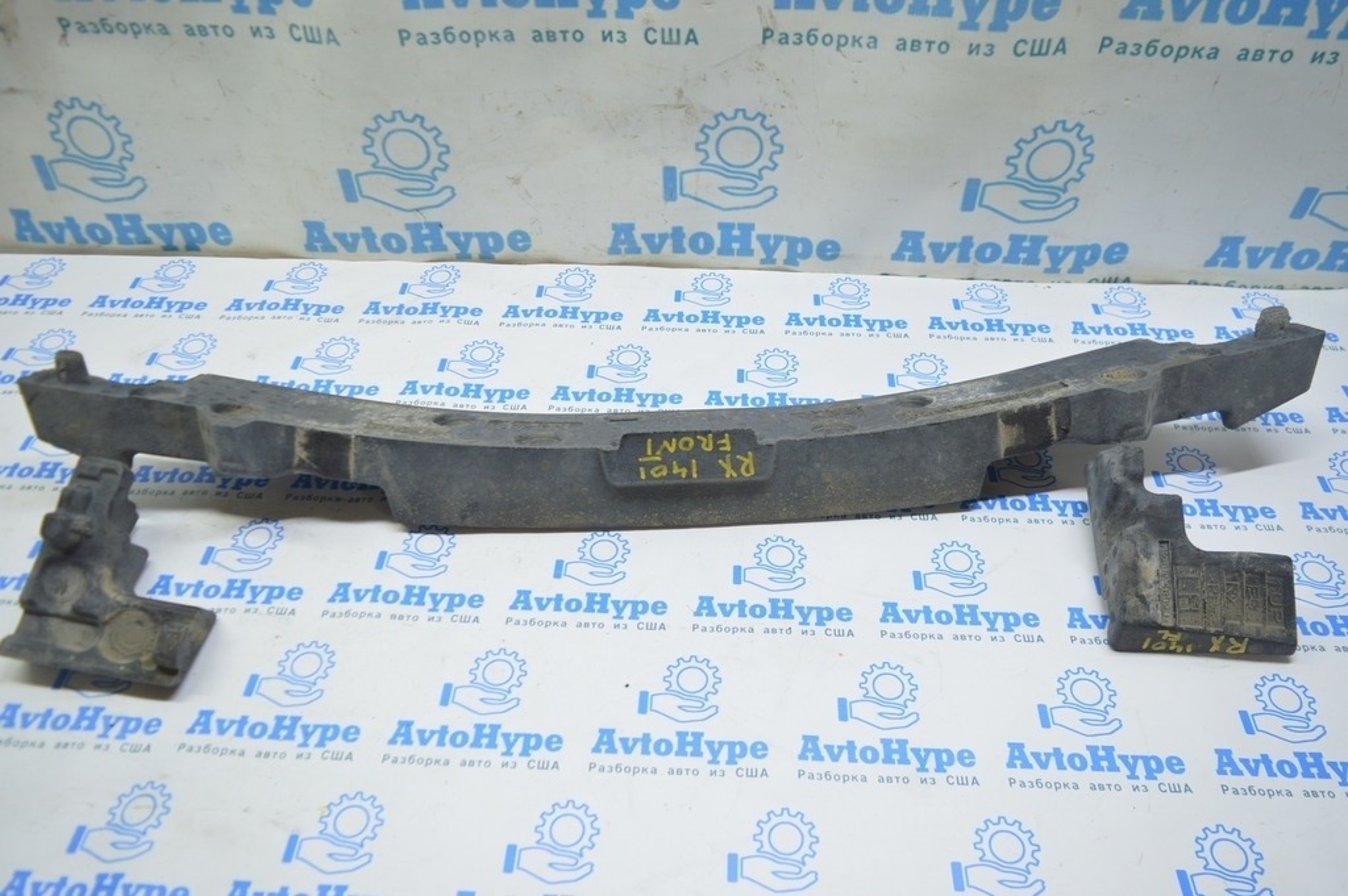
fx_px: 1010
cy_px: 448
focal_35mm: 27
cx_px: 674
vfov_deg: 47.9
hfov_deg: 67.4
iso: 400
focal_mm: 18
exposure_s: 1/40
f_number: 3.5
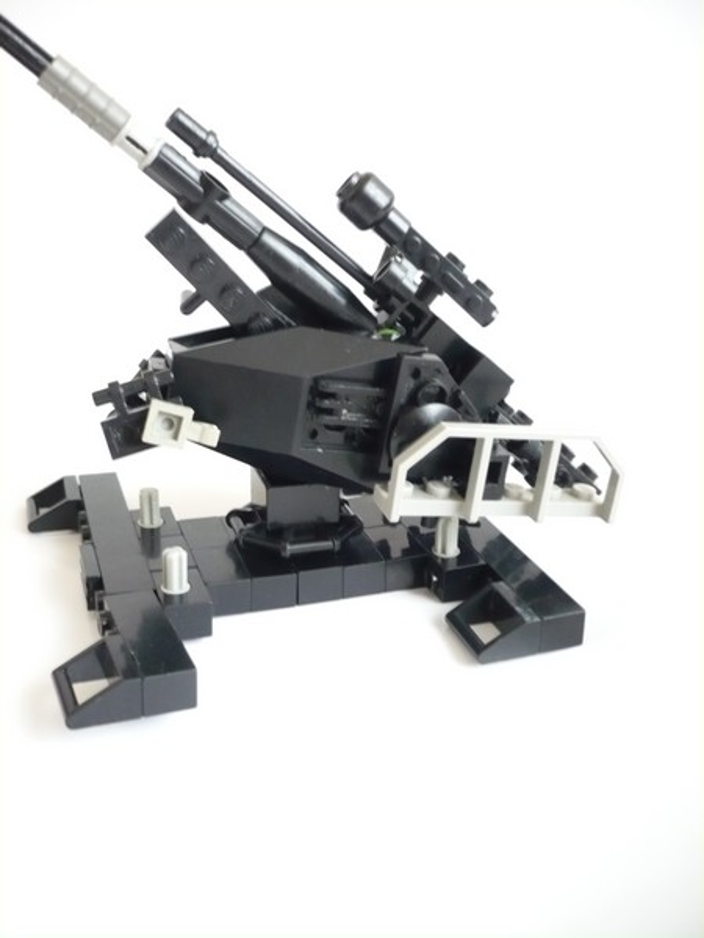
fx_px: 949
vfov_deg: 52.6
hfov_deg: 40.7
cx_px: 352
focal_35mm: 35
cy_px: 469
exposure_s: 1/8
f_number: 2.8
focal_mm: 5.8
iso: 200
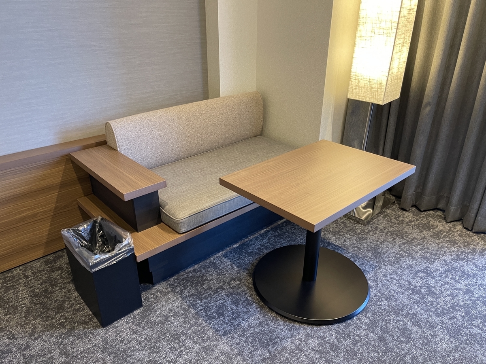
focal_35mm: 26
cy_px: 182
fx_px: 365
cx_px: 243
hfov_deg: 67.3
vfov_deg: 53.1
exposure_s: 1/60
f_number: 1.6
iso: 320
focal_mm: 5.1
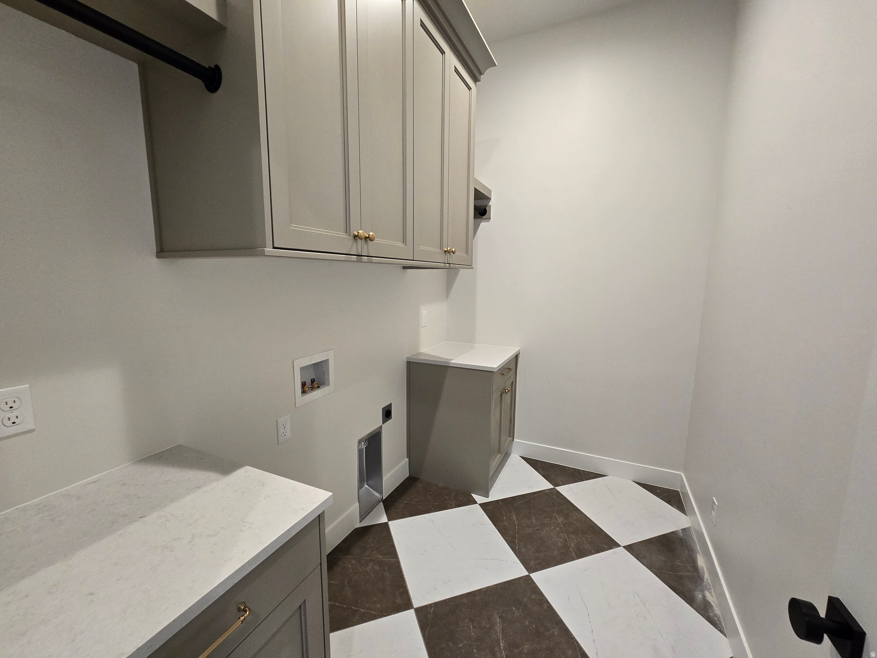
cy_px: 329
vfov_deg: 89.9
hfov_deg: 106.2
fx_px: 329
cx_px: 438
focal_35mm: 13
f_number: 2.2
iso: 250
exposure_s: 1/60
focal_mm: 2.2
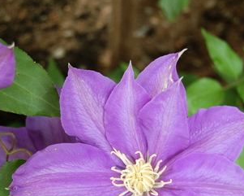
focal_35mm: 112
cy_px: 159
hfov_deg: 17.1
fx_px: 809
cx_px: 81
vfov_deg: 13.7
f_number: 5
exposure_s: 1/80
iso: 200
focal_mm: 40
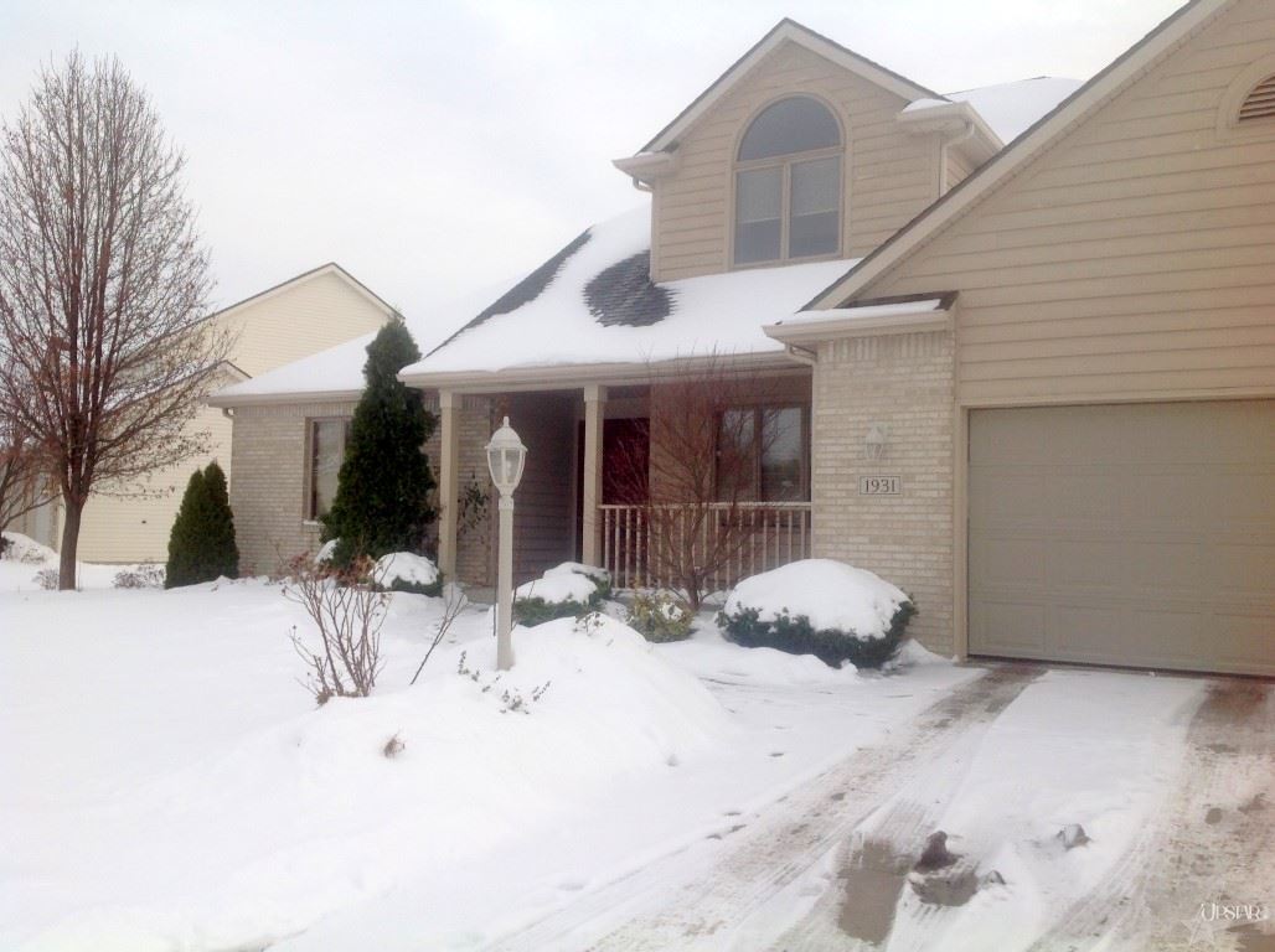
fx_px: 1287
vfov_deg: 40.6
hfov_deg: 52.7
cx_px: 638
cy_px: 476
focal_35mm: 35
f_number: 2.4
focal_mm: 4.28
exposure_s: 1/2326
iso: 50
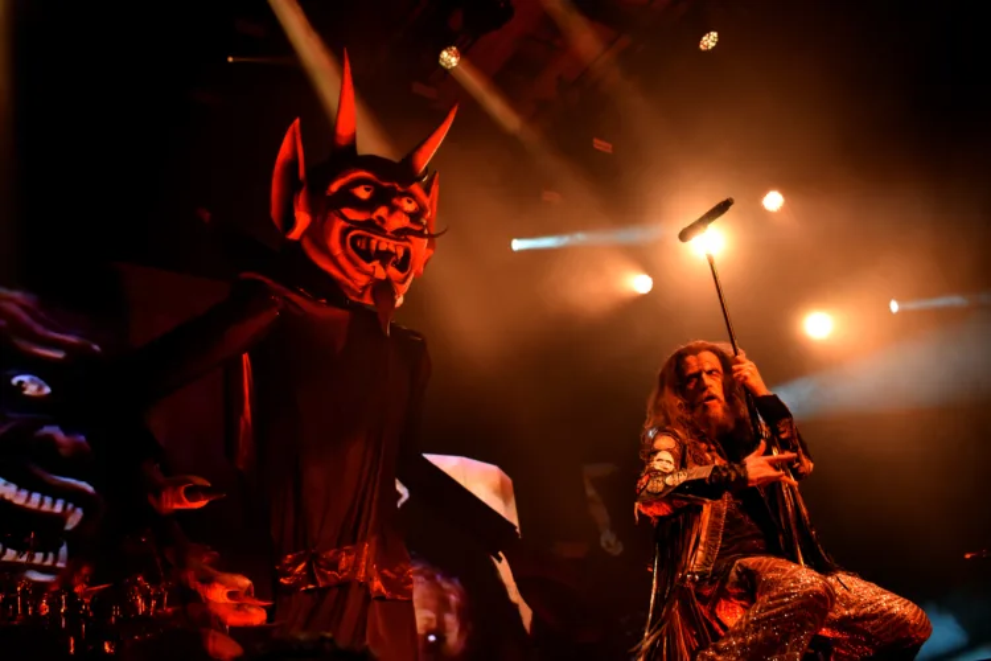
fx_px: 991
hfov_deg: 53.1
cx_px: 496
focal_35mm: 36
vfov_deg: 36.9
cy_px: 330
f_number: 4.5
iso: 1600
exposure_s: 1/400
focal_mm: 24
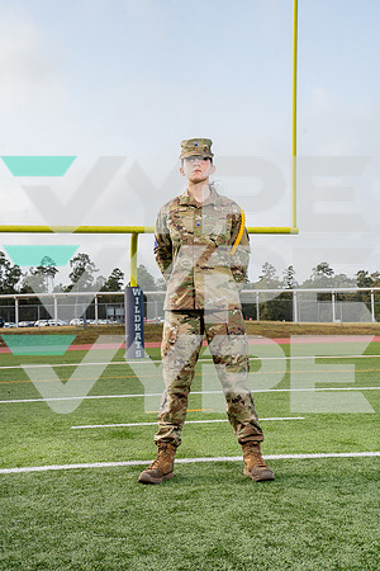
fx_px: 807
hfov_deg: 26.5
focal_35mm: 51
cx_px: 190
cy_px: 286
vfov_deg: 38.9
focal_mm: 51
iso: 320
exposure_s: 1/250
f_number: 10
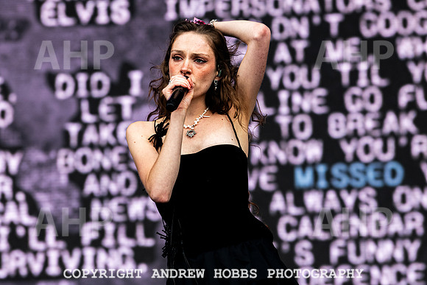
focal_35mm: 237
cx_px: 214
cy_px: 116
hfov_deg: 8.7
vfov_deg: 5.8
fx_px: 2811
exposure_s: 1/1600
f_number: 4.5
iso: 640
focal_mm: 200
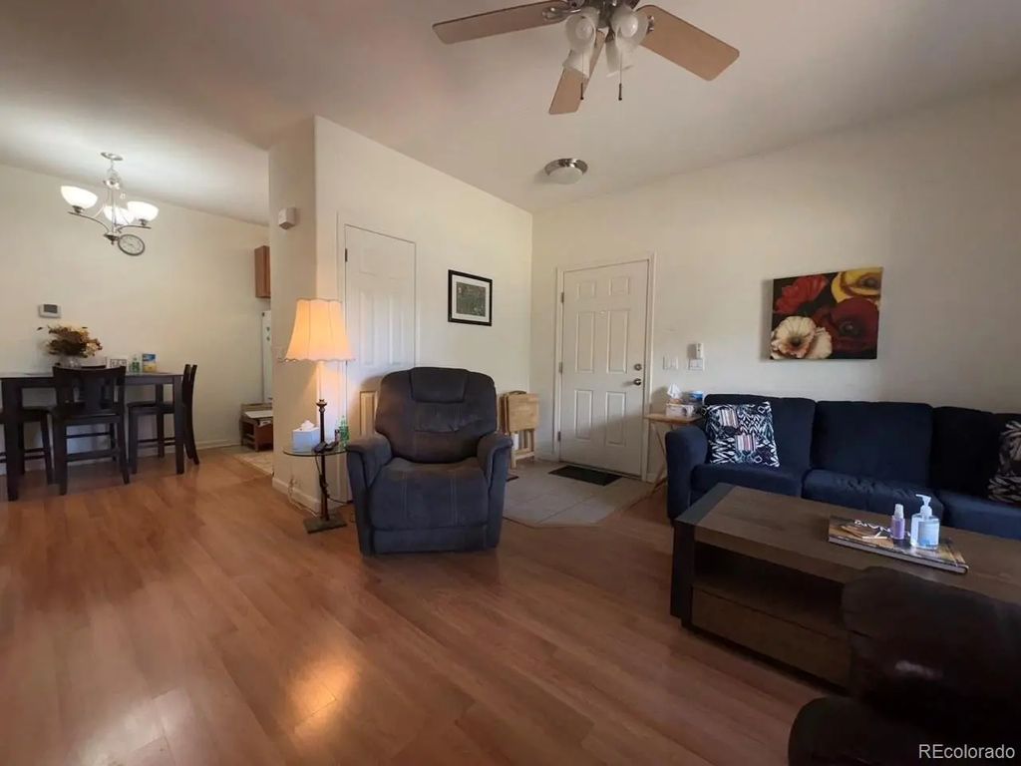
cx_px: 510
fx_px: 413
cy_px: 383
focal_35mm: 14
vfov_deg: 85.7
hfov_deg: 102.1
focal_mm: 2.22
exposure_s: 1/65
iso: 50
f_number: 2.2
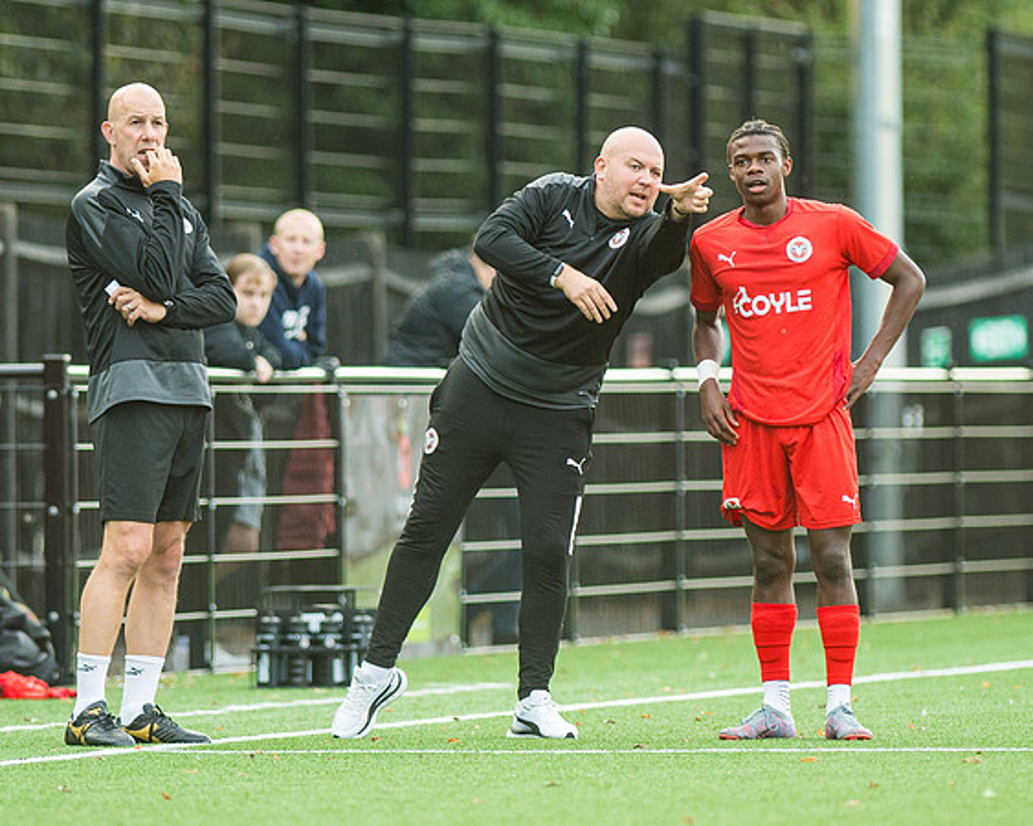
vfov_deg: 2.5
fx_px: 19221
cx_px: 537
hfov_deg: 3.1
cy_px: 406
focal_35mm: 629
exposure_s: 1/500
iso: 800
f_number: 2.8
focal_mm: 300
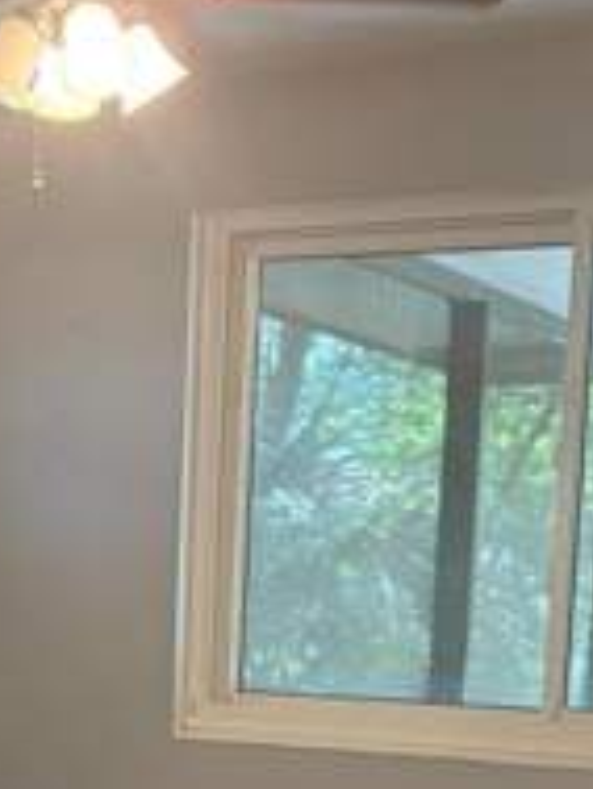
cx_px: 0
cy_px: 910
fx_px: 2008
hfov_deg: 16.5
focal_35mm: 88
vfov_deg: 20.9
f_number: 1.6
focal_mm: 5.96
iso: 250
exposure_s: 1/60
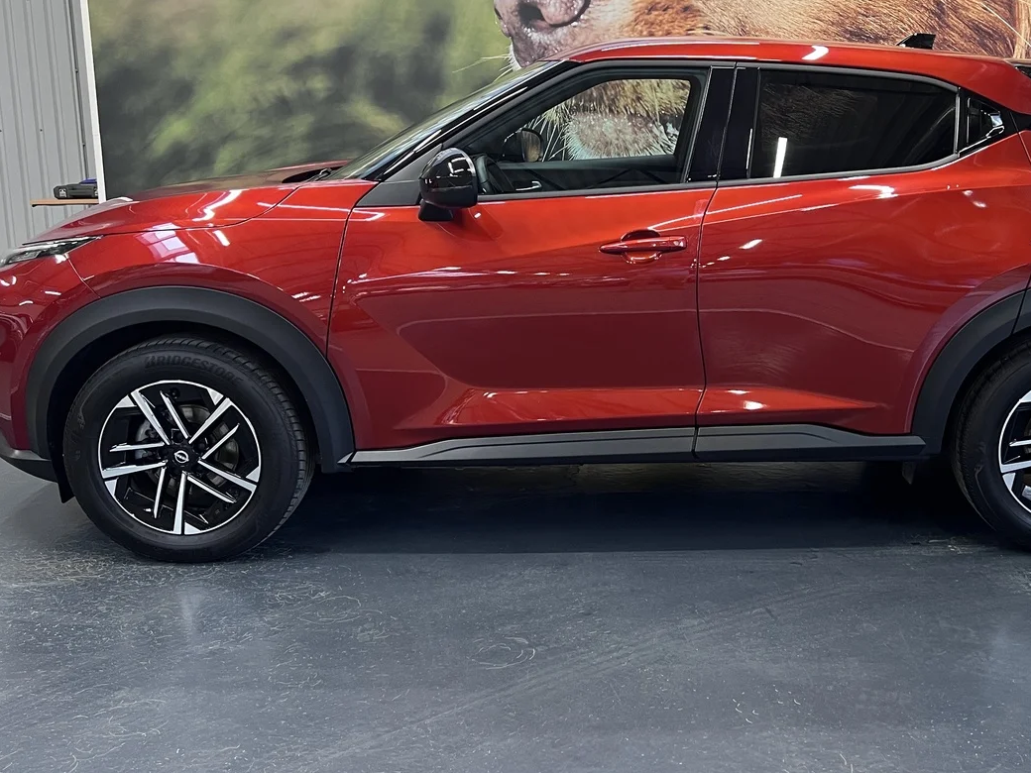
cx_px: 680
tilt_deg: -9.8
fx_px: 1191
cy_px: 309
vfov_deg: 35.8
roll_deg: +0.1
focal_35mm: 40
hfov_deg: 46.1
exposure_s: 1/60
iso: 125
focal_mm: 5.7
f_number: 1.5
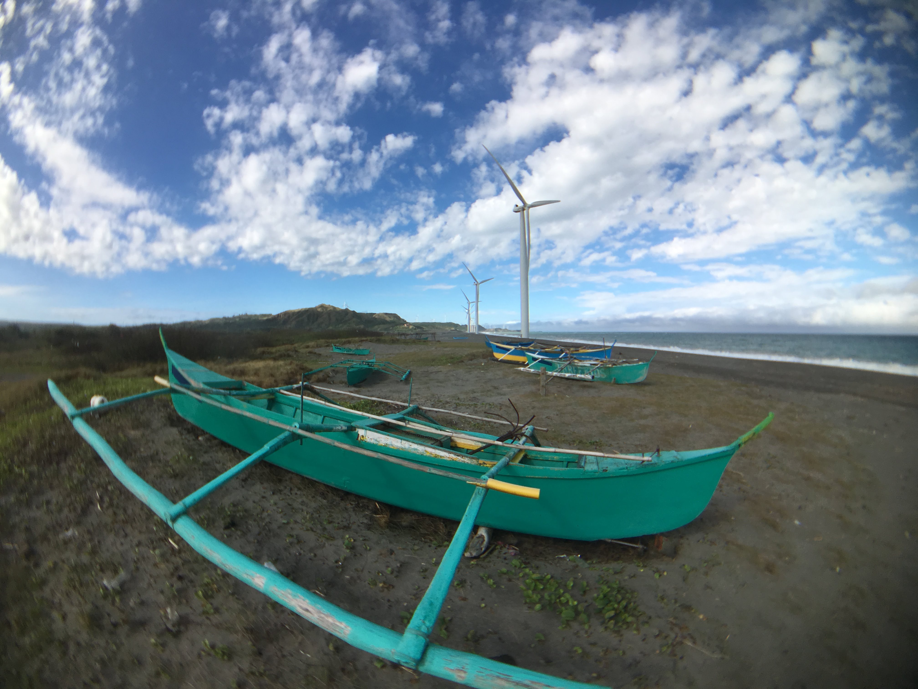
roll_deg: -0.9
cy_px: 344
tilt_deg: -1.9
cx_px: 459
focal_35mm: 29
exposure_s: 1/1923
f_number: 2.2
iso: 25
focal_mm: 4.15
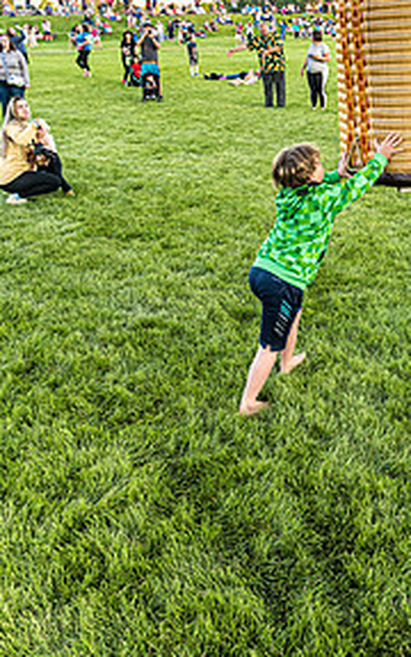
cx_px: 336
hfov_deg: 29.1
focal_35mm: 43
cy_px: 192
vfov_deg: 45.1
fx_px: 771
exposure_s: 1/100
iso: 400
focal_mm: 18
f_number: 5.6
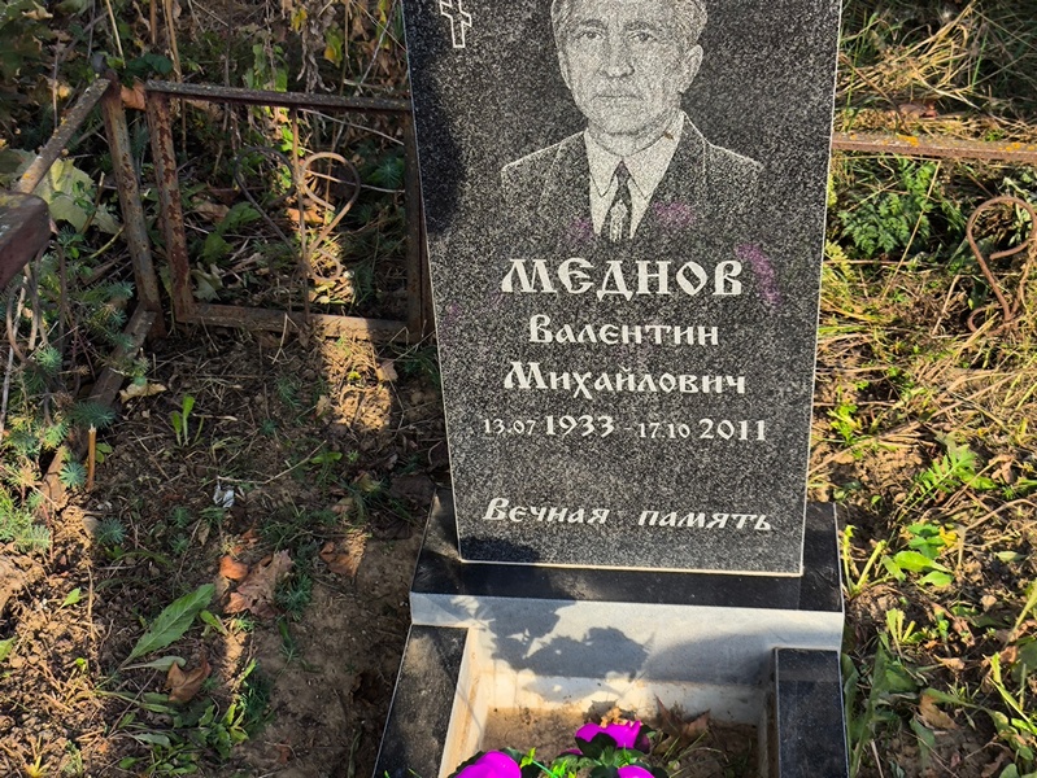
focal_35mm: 50
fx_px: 1499
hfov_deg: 38.2
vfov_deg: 29.1
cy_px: 389
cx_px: 518
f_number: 1.7
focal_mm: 4.71
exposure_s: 1/477
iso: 50
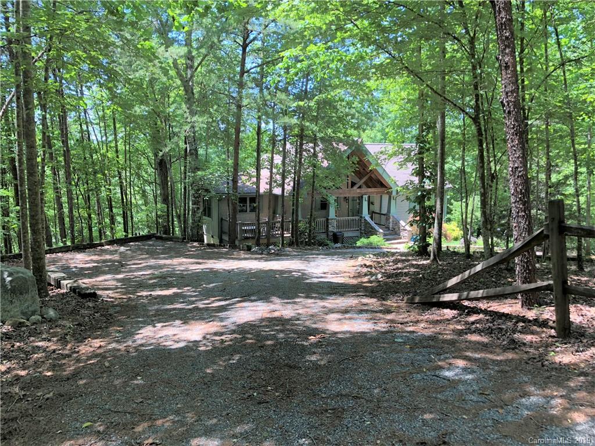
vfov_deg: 49.7
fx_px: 481
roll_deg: -0.5
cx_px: 298
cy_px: 223
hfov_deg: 63.4
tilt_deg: -8.1
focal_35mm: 28
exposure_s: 1/120
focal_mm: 3.99
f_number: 1.8
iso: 25
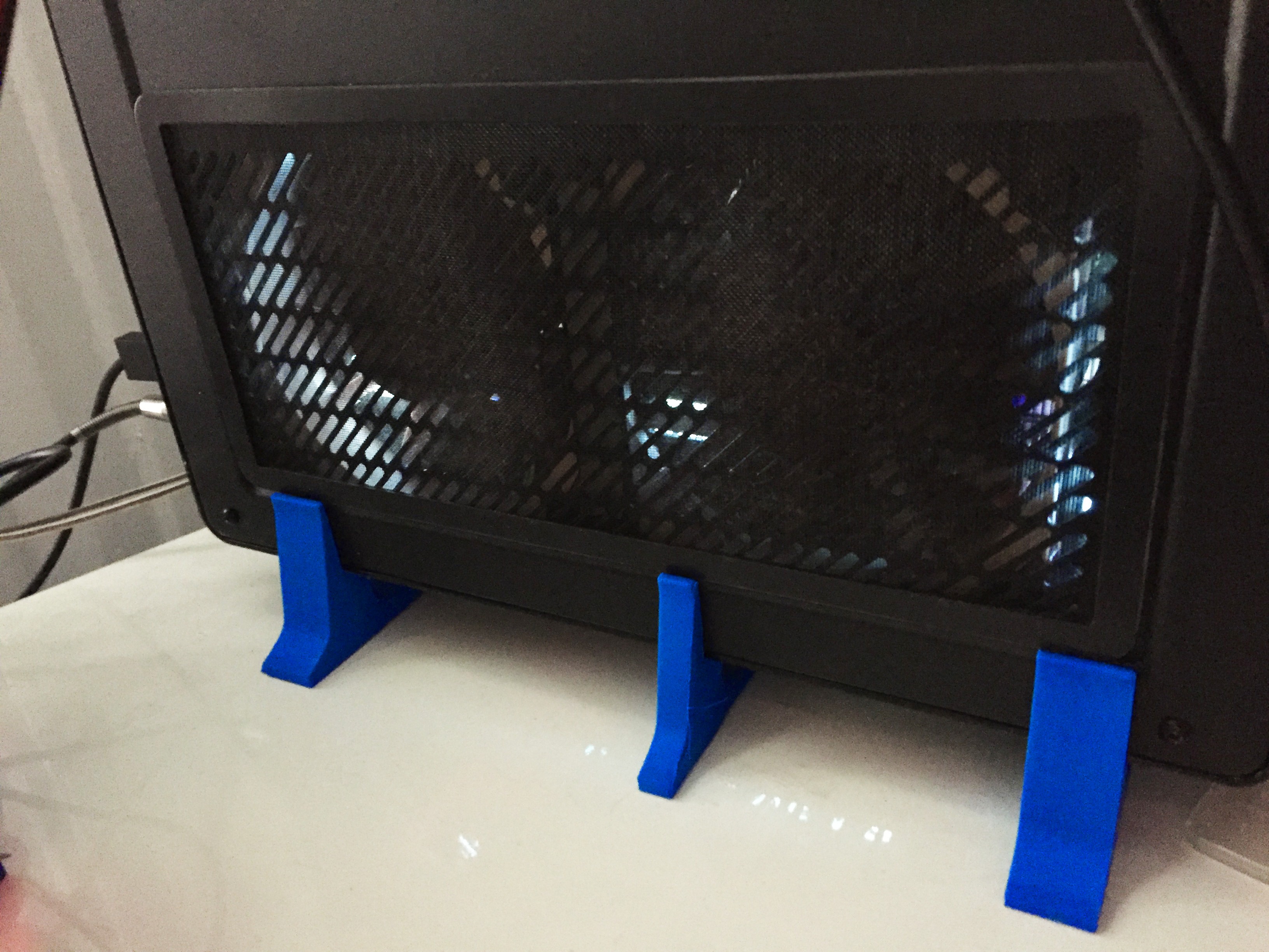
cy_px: 476
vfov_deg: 48.2
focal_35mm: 29
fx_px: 1063
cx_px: 634
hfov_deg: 61.7
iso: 800
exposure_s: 1/15
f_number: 2.2
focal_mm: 4.15
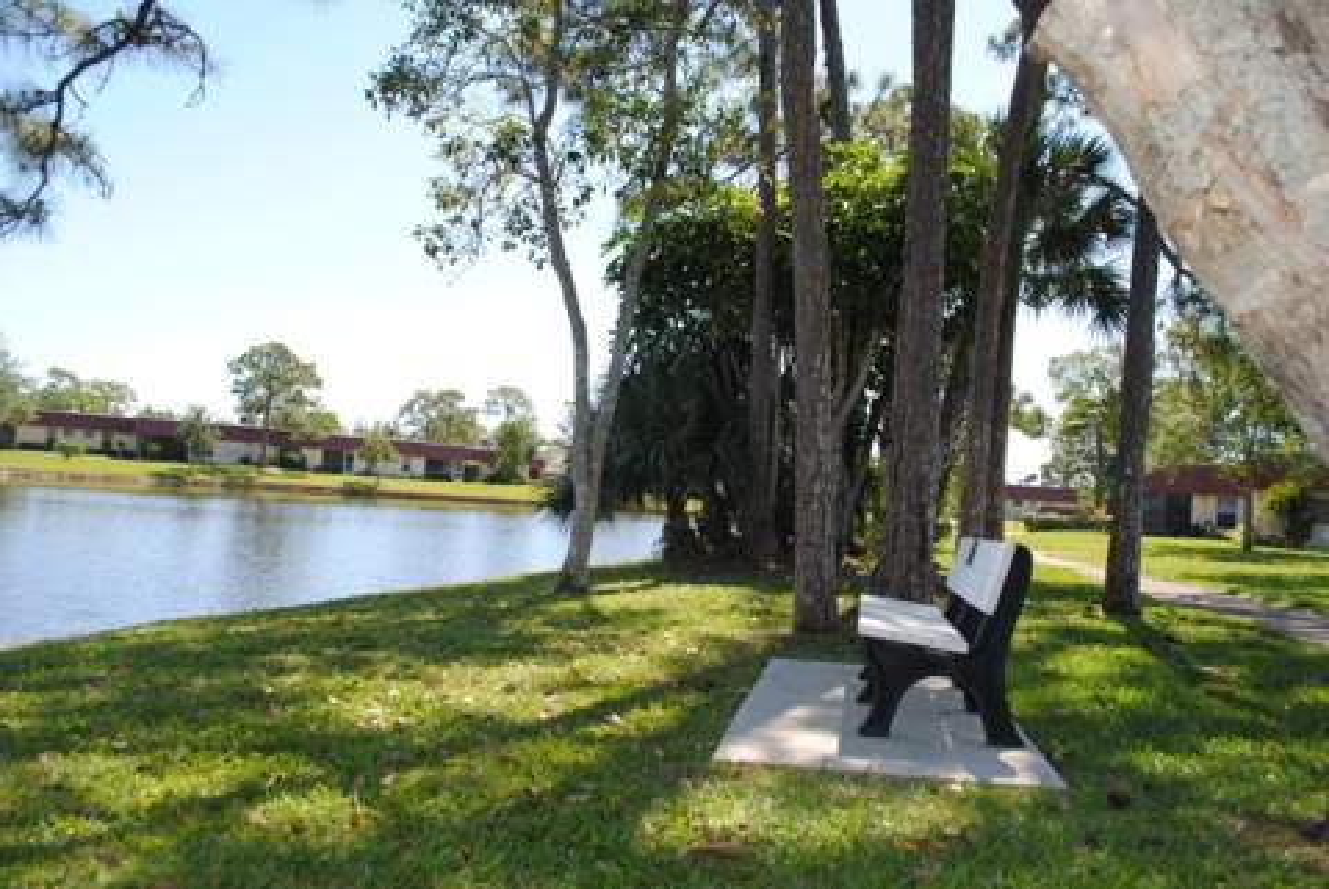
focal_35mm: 27
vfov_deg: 48.0
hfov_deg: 67.3
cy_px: 444
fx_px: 998
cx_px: 664
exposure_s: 1/200
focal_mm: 18
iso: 100
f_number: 6.3
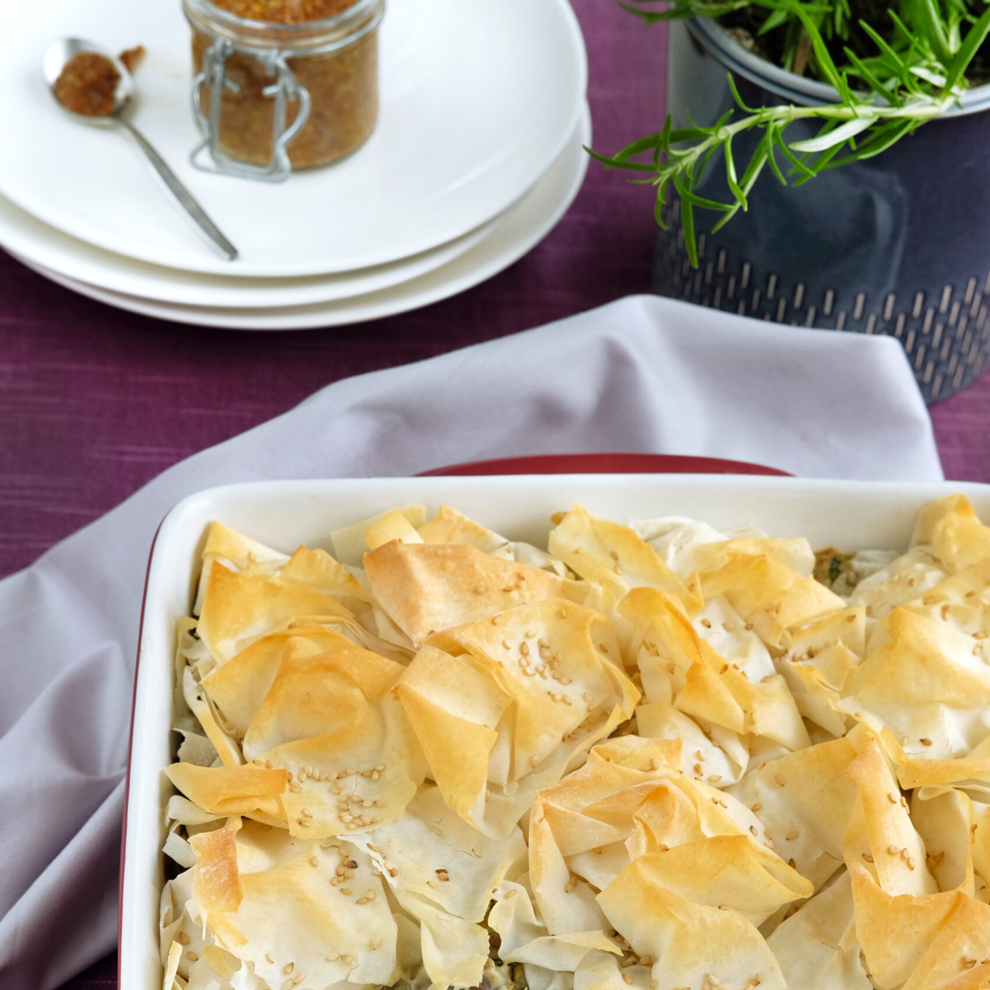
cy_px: 726
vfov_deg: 25.1
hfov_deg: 25.4
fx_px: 2200
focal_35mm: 68
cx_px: 498
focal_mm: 35
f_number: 6.4
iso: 200
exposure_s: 1/30
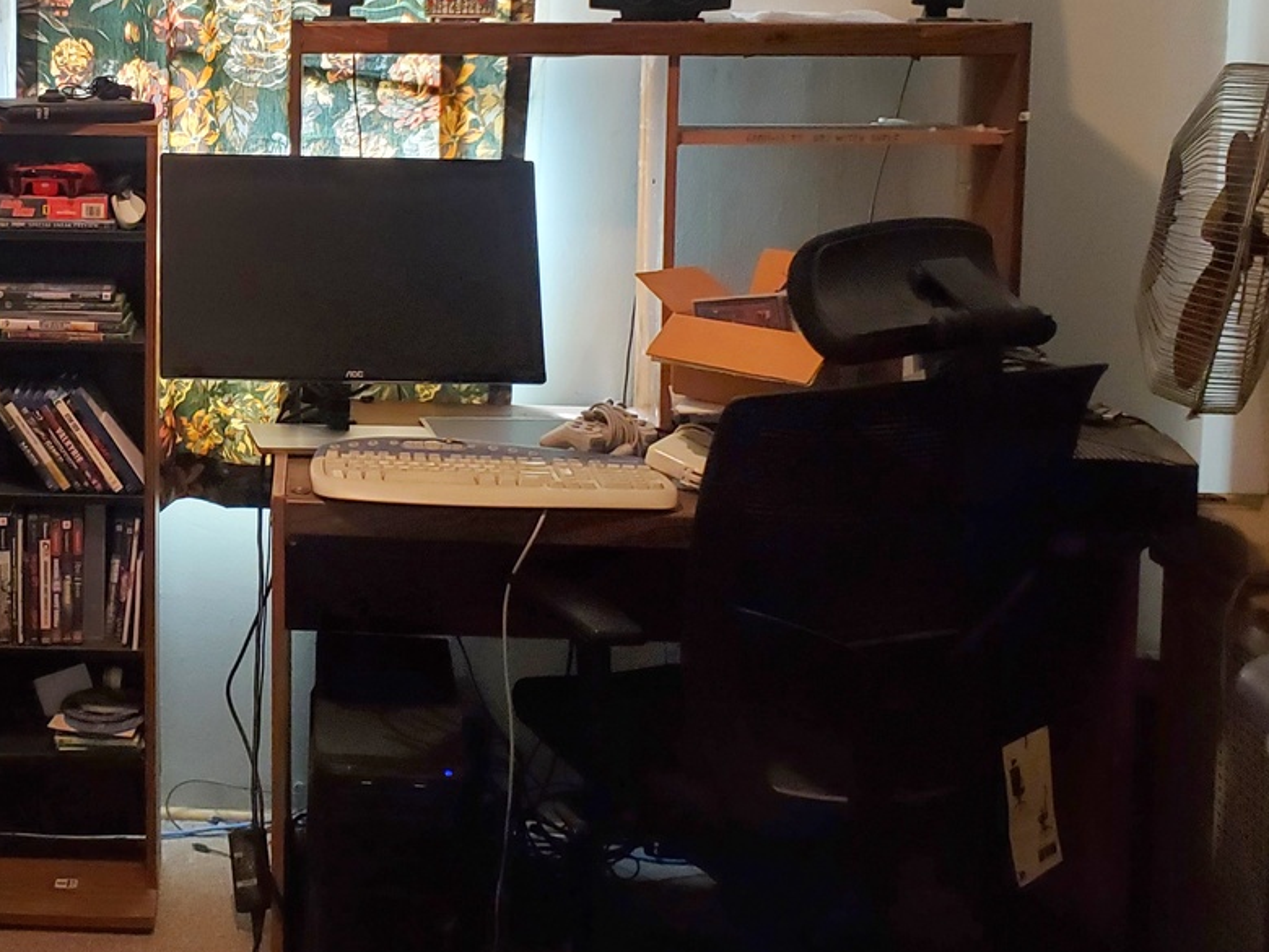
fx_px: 1760
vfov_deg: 29.3
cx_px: 202
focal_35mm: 48
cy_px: 137
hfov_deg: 37.8
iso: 320
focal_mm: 4.3
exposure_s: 1/40
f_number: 2.4
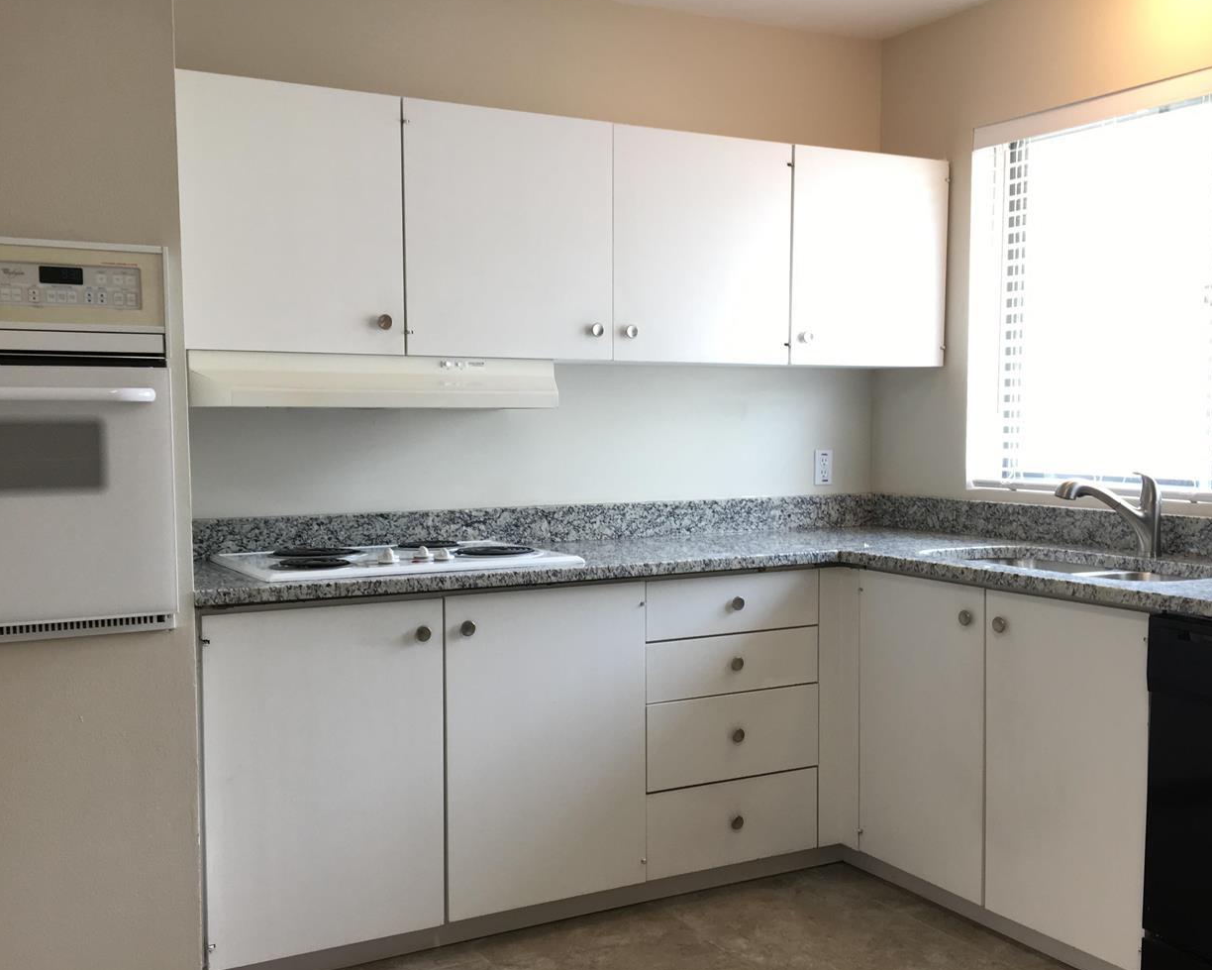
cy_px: 532
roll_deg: -0.1
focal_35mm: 37
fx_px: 1327
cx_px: 614
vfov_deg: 40.1
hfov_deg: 49.1
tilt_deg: -3.6
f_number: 2.2
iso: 40
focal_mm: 4.15
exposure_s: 1/30
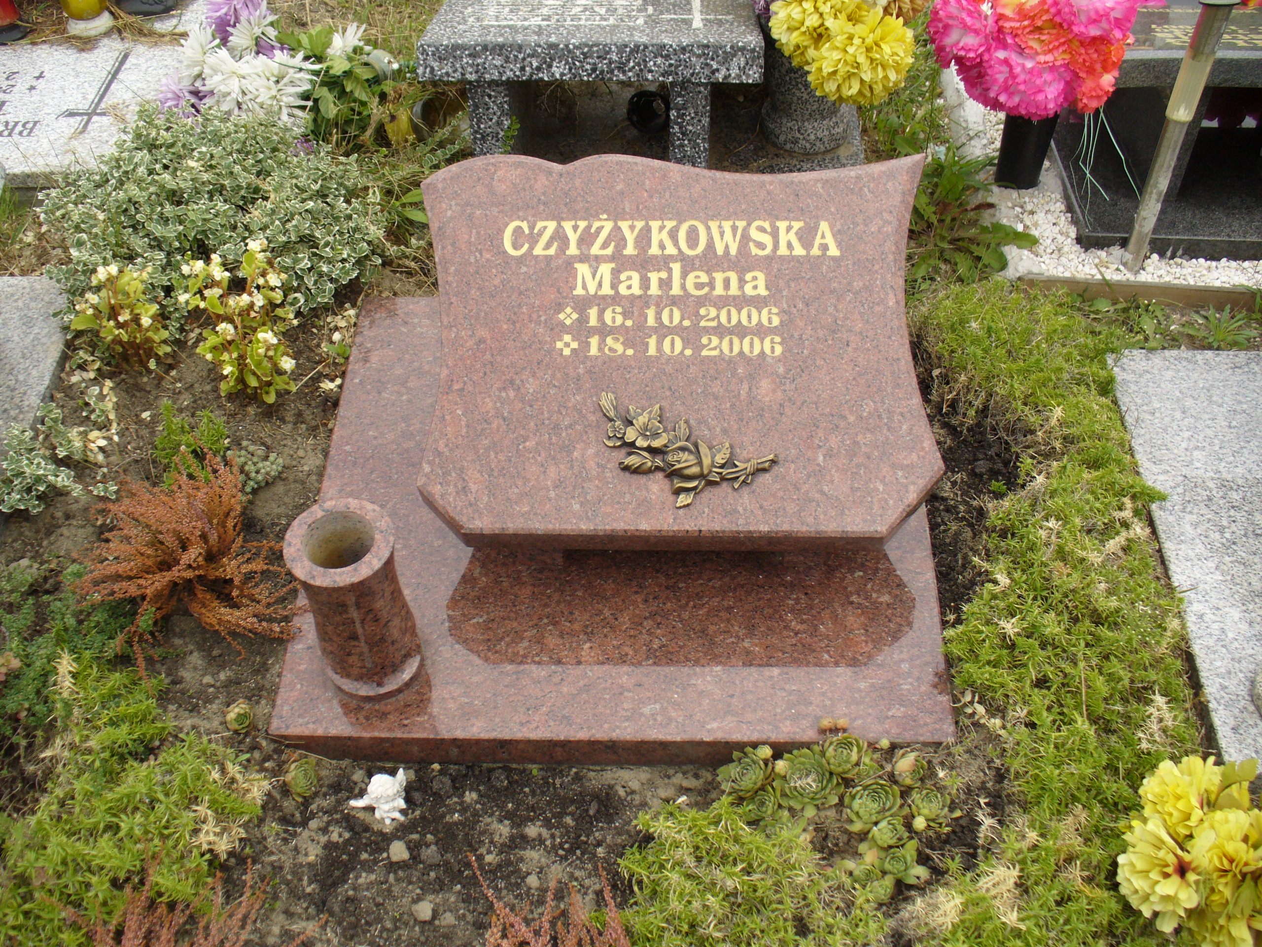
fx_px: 1349
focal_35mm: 37
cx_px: 631
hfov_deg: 50.1
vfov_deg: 38.7
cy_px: 474
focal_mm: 6.1
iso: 80
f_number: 2.8
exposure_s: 1/500
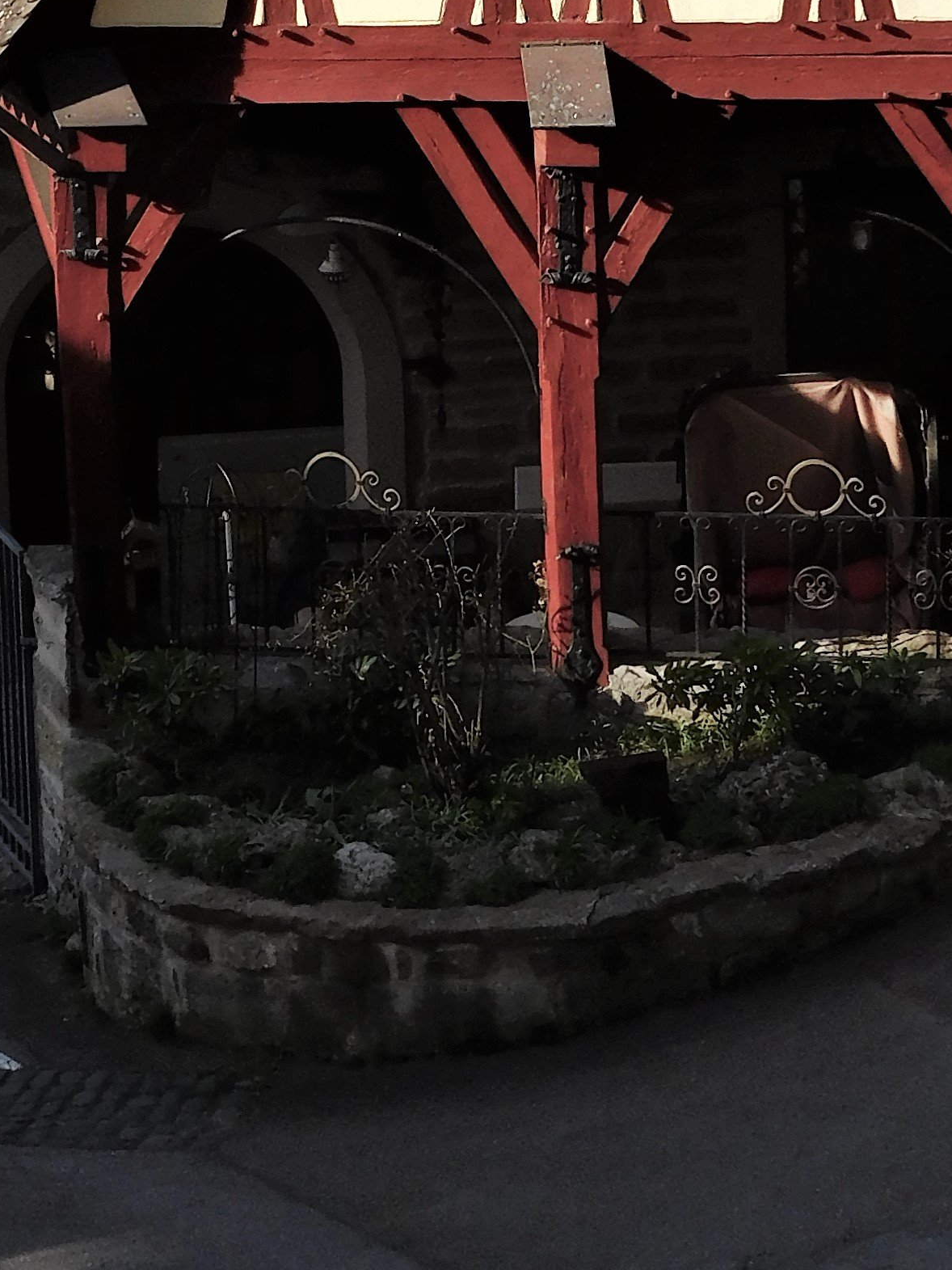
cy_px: -192
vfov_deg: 14.5
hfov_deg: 11.2
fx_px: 4841
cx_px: 461
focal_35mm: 132
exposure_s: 1/800
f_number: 4
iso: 125
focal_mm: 8
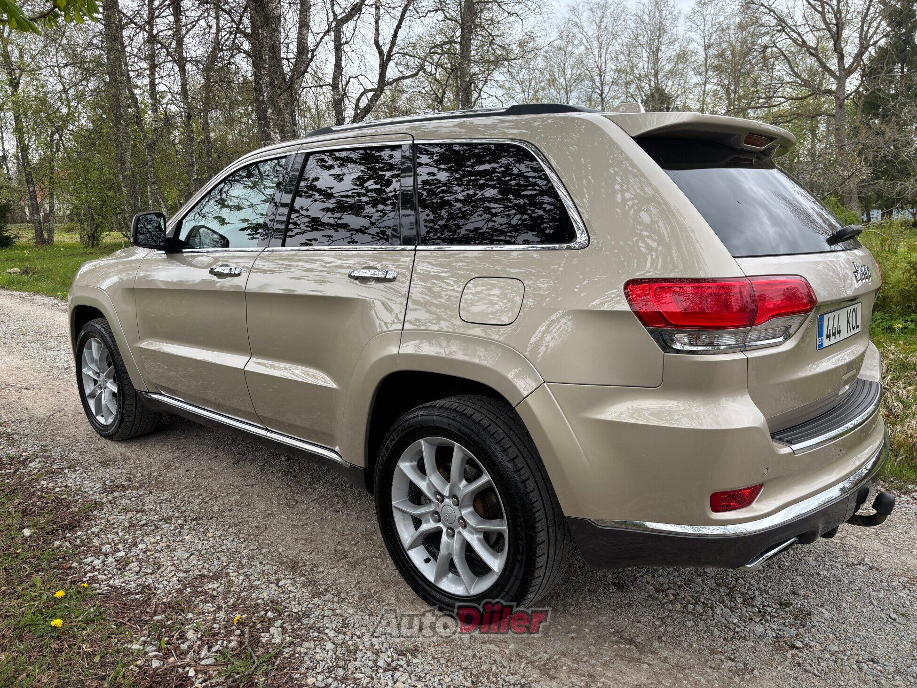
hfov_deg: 67.3
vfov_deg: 53.1
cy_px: 344
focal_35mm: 26
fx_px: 689
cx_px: 458
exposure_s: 1/187
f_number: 1.6
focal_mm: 5.96
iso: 40
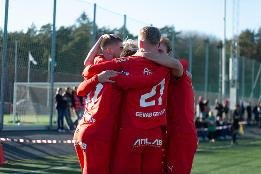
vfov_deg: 19.4
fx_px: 507
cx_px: 130
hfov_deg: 28.9
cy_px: 87
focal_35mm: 70
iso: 400
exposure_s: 1/1600
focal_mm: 70
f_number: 3.2
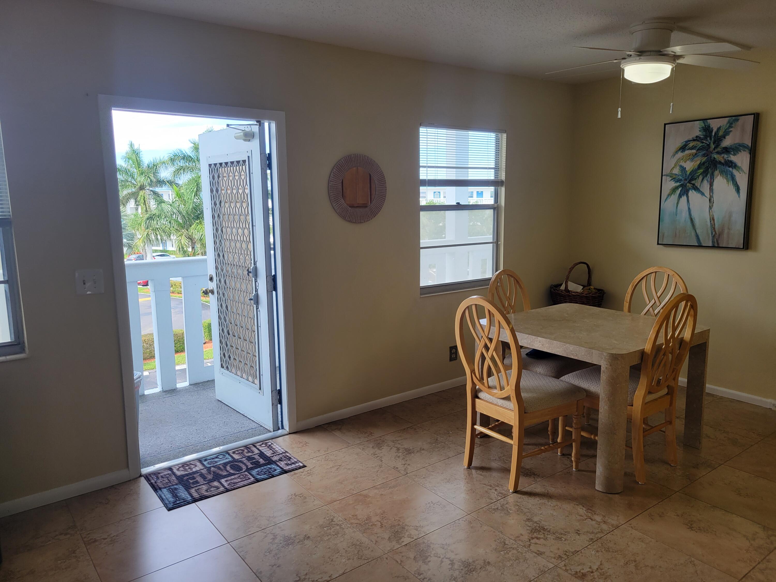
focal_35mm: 26
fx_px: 583
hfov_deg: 67.3
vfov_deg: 53.1
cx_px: 388
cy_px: 291
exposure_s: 1/197
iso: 40
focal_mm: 5.4
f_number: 1.8
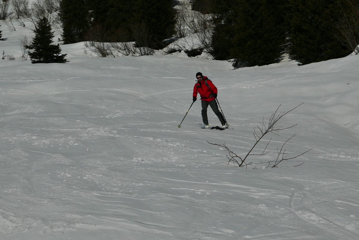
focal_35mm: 111
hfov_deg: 18.4
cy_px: 120
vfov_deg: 12.4
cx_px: 180
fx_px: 1108
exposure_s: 1/6400
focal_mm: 34
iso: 200
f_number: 5.6
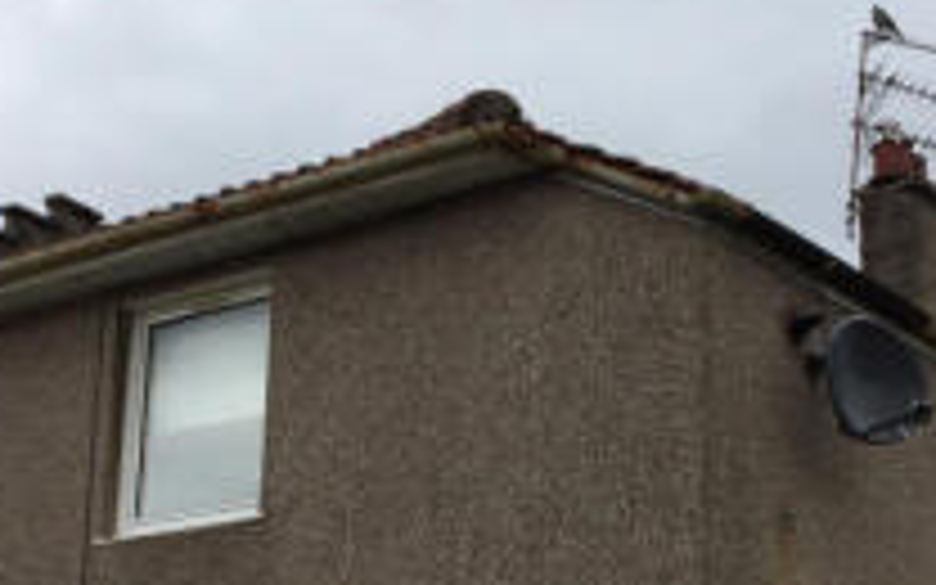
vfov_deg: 15.0
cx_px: 380
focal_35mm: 86
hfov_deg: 24.0
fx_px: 2194
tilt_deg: +12.8
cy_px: 556
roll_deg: -2.7
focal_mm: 4.15
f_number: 2.2
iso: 25
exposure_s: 1/1040
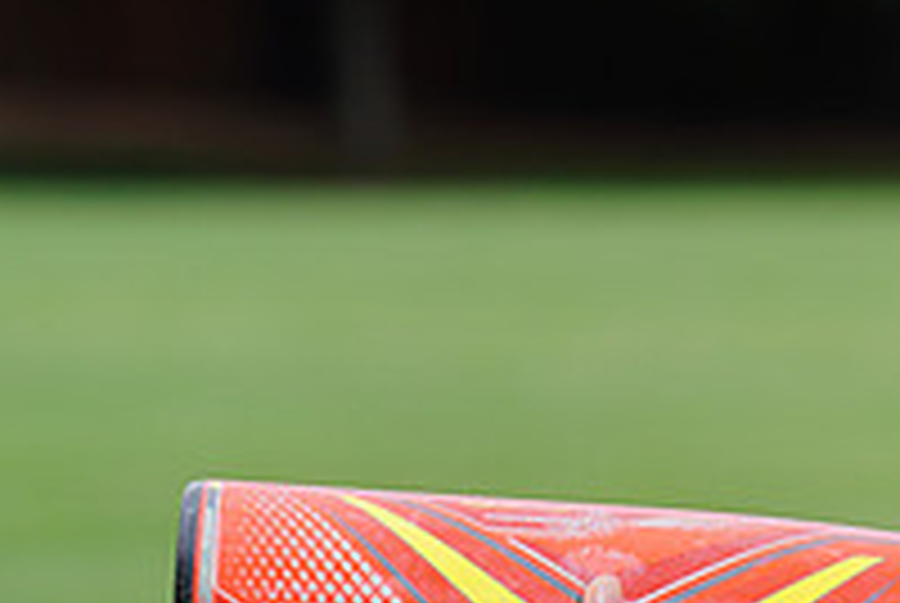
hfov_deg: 3.5
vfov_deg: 2.4
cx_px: 1260
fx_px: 14496
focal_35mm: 579
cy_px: 668
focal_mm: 200
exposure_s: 1/200
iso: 200
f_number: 9
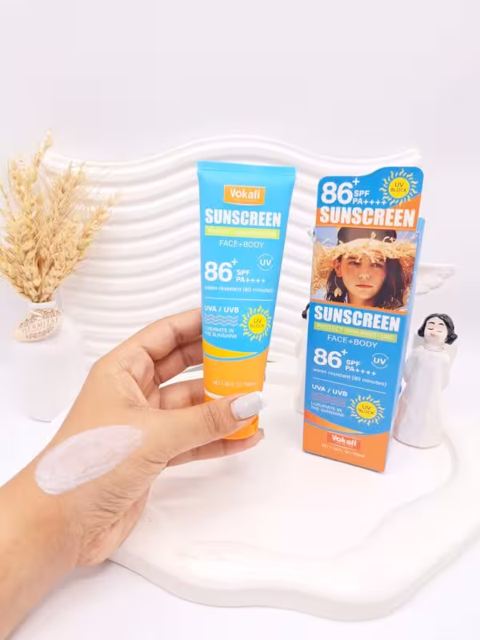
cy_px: 320
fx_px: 425
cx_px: 240
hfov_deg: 58.9
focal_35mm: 23
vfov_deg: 73.9
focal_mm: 5.54
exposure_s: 1/435
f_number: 1.8
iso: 40
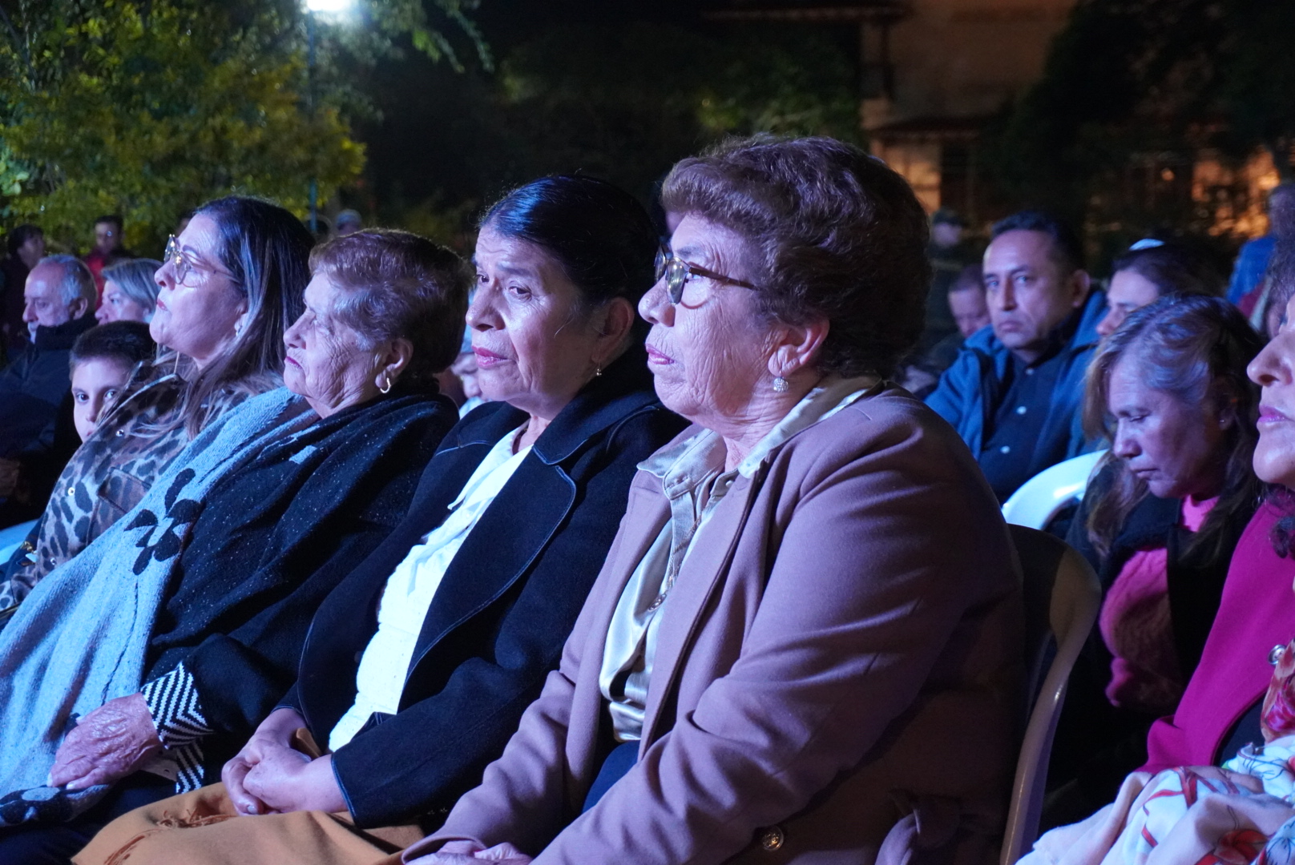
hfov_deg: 27.0
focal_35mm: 75
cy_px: 432
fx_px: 2700
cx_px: 648
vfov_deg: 18.2
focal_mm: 50
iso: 6400
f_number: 5.6
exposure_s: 1/40
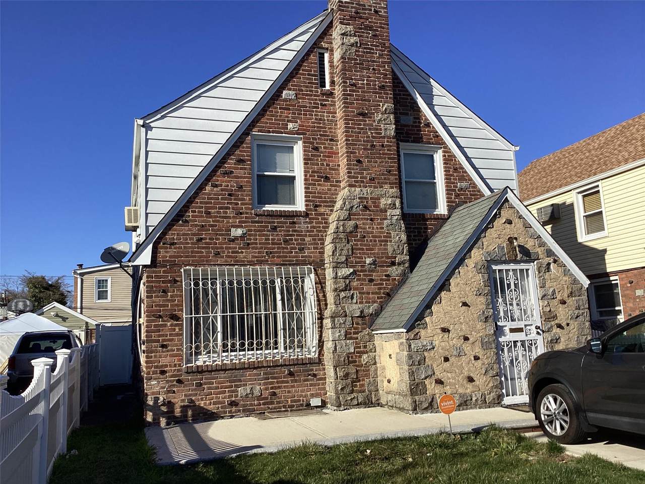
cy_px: 242
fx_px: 578
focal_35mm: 31
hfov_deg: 58.4
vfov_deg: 45.4
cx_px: 322
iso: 25
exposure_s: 1/1481
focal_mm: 3.3
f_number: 2.4
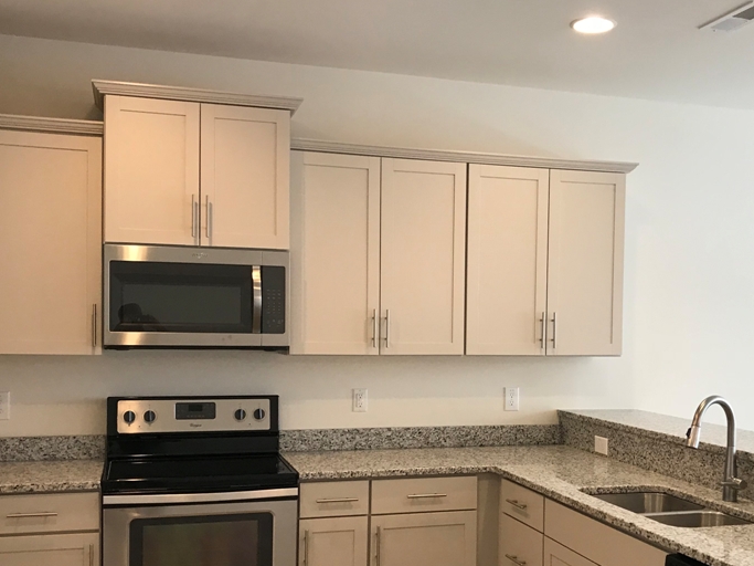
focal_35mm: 42
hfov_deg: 44.6
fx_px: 915
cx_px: 439
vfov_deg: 34.1
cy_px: 363
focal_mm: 3.99
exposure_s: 1/30
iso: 25
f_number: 1.8
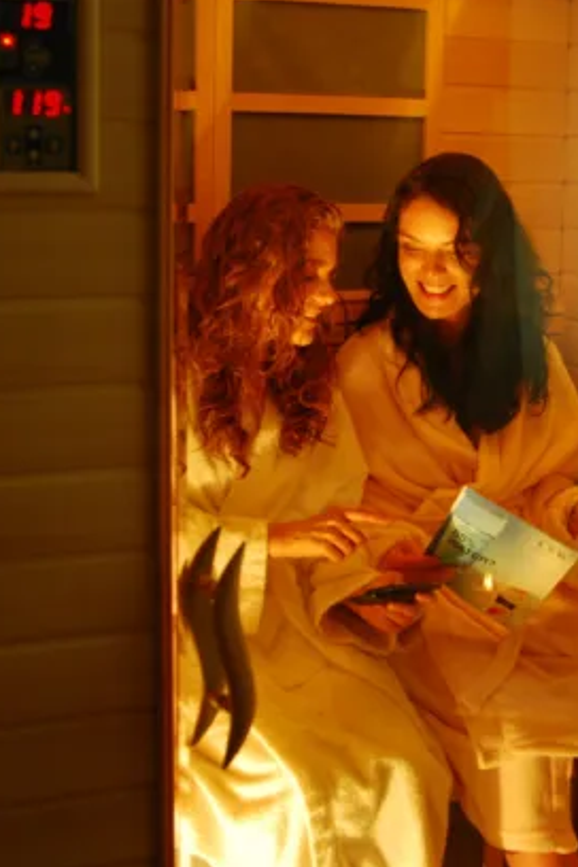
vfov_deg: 31.4
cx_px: 459
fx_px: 1541
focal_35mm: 64
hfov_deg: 21.0
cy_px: 429
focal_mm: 28
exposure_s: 1/15
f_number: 4
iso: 200
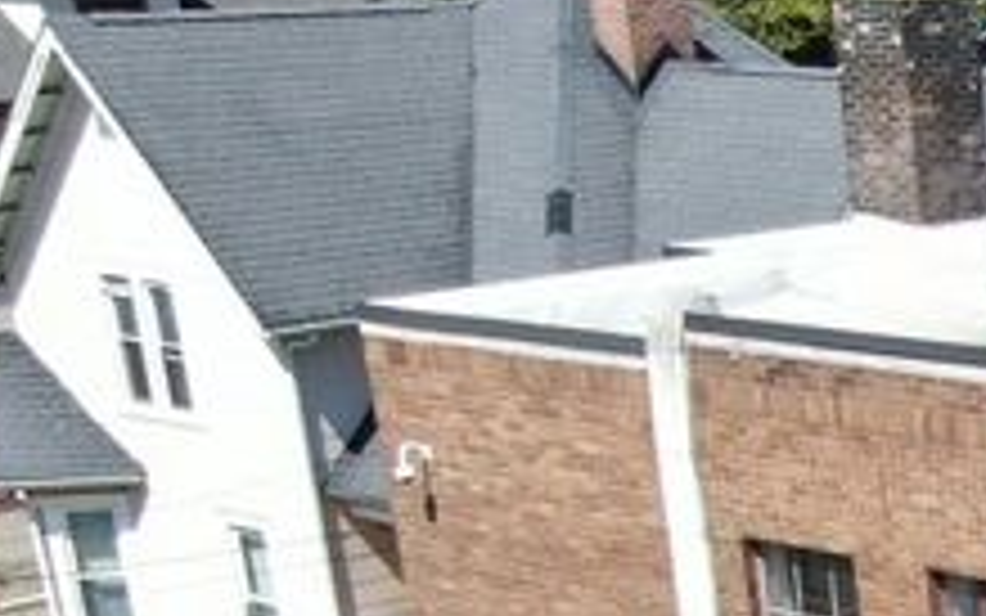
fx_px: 3199
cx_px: 1841
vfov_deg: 10.0
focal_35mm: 119
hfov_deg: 15.0
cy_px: 1313
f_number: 2.8
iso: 100
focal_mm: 4.39
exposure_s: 1/800
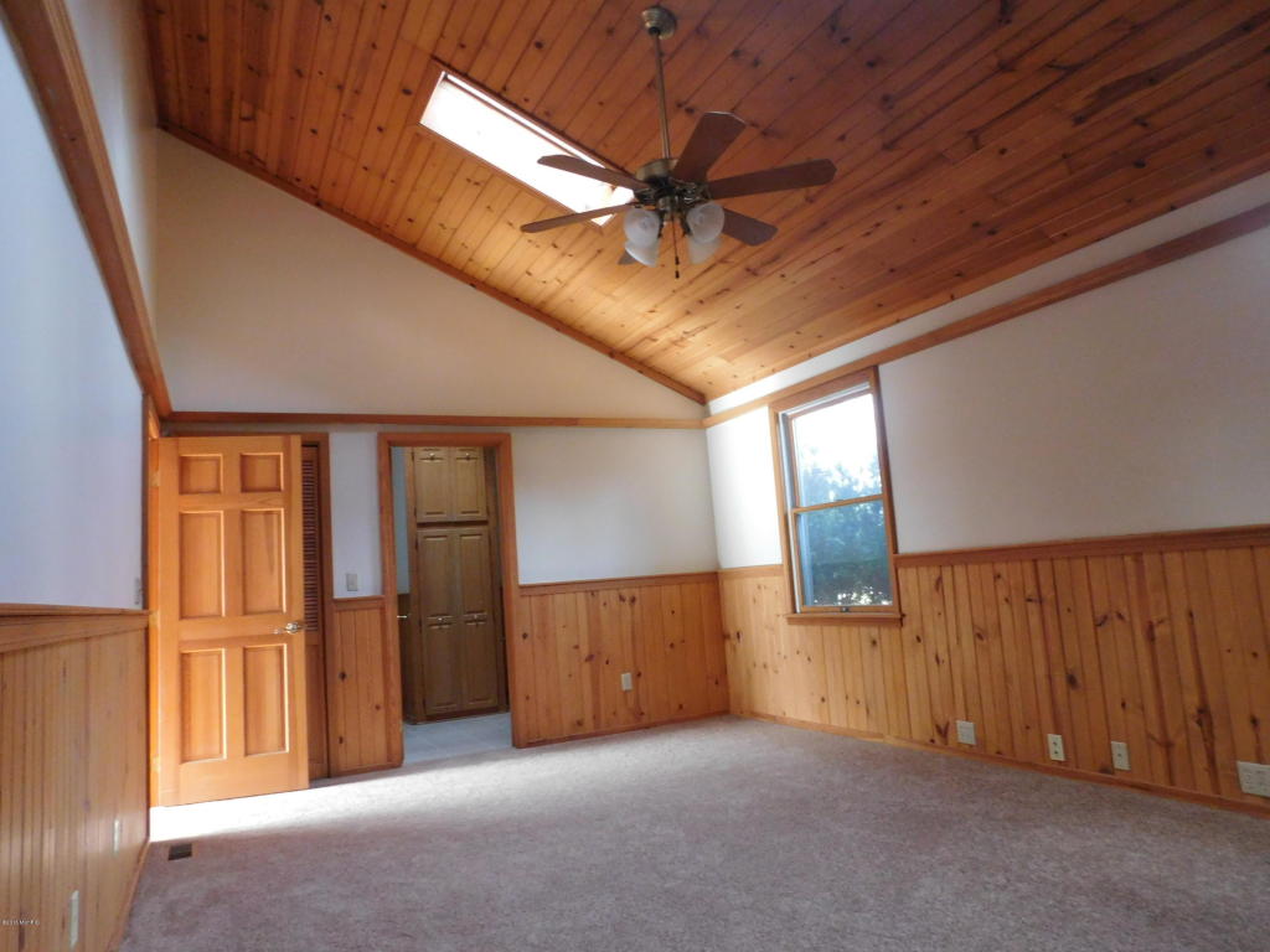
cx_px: 635
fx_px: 844
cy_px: 476
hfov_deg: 73.9
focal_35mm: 23
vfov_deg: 58.9
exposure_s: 1/30
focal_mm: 4
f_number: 3
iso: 450
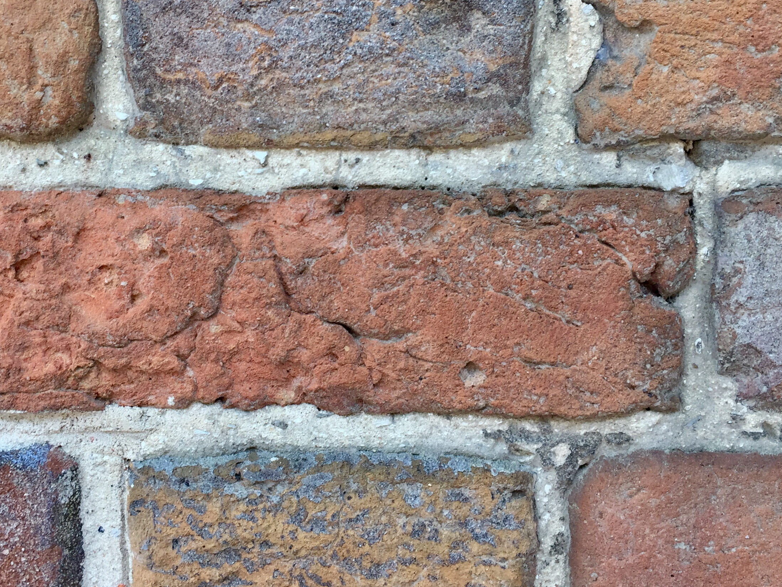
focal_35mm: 43
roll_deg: +0.1
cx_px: 302
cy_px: 172
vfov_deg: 33.1
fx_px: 971
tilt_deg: -7.1
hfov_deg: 43.6
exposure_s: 1/173
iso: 32
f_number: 2.2
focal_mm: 4.15
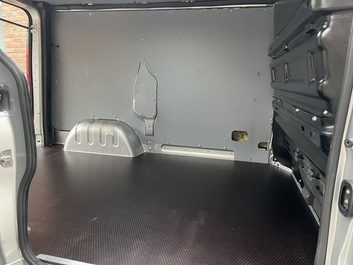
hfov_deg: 67.3
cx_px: 176
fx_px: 265
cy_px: 132
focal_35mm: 26
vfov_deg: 53.1
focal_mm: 5.1
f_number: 1.6
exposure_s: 1/60
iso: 250
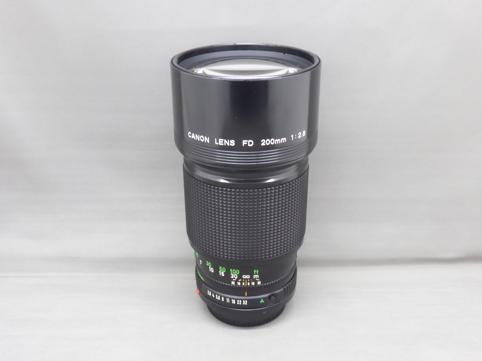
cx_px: 241
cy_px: 180
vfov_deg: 36.8
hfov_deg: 47.9
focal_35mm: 39
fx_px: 543
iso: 400
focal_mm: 6.9
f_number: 3.9
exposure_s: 1/10
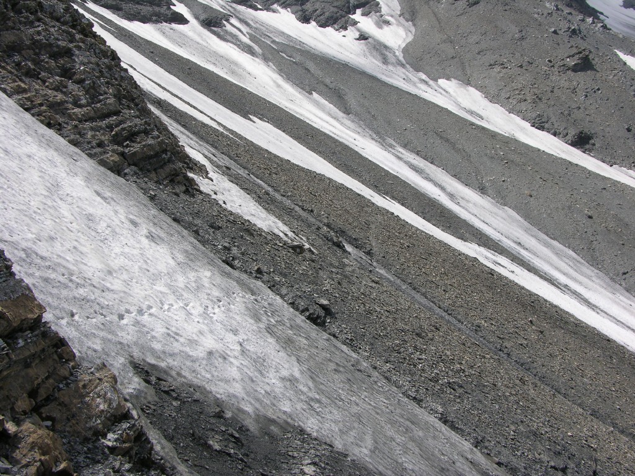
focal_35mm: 35
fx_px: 642
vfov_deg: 40.7
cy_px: 238
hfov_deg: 52.6
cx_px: 318
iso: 50
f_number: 6.3
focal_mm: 8.9
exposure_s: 1/282
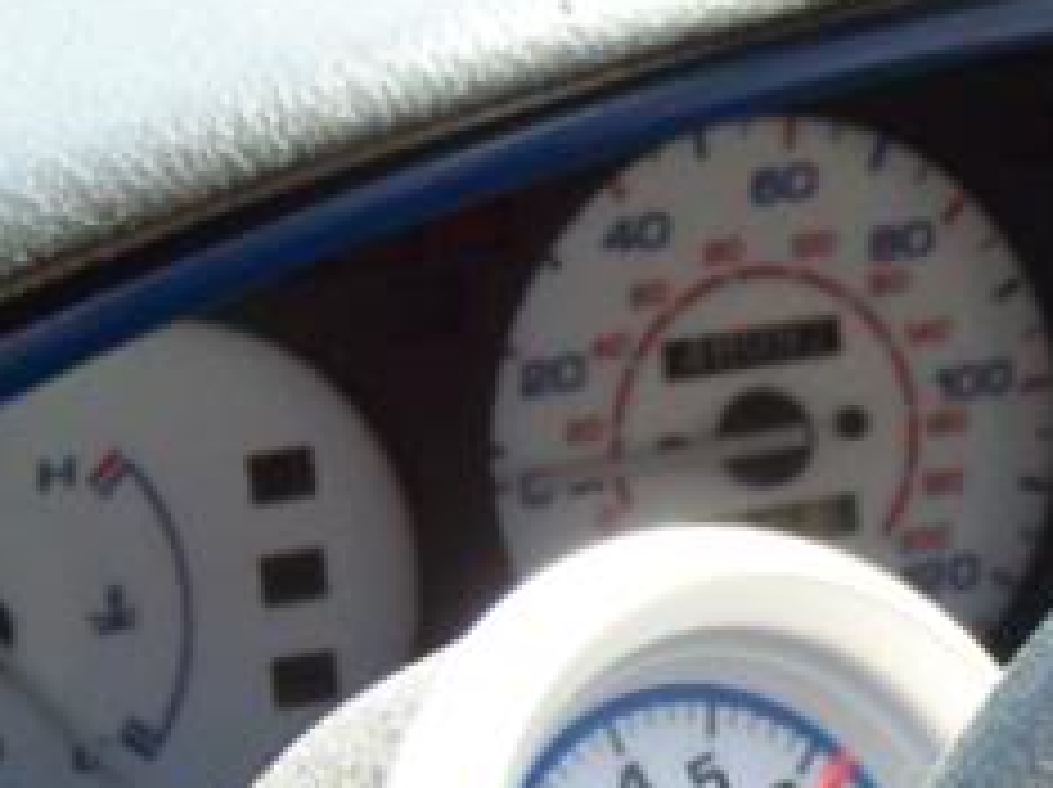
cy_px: 892
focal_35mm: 298
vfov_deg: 5.0
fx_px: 9056
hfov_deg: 6.6
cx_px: 1395
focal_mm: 14.6
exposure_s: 1/100
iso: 72
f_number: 3.2
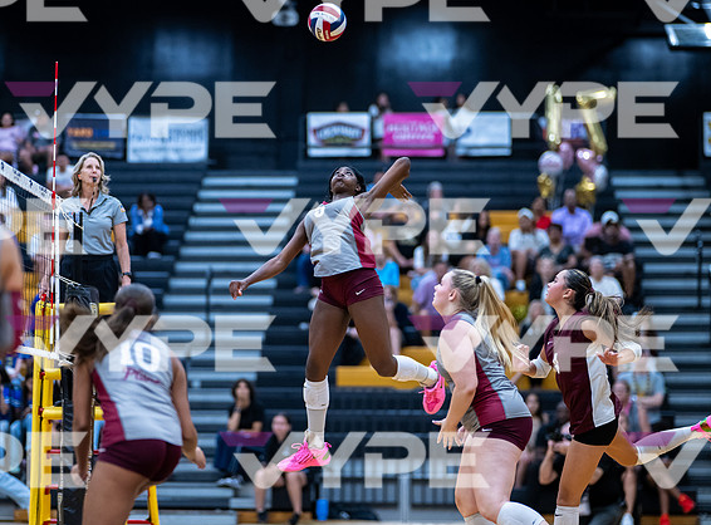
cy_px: 269
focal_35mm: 111
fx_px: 2267
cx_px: 295
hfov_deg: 17.8
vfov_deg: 13.2
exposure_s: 1/1600
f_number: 1.2
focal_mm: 85
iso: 1250
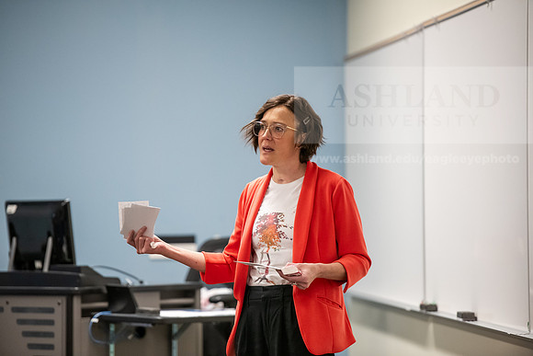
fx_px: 2740
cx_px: 266
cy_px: 178
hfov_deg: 11.1
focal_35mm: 185
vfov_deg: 7.4
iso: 2500
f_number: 3.2
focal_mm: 185
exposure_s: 1/200
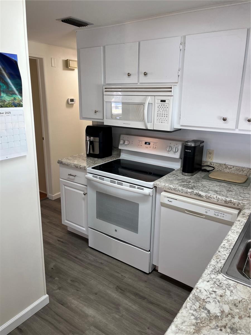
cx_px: 126
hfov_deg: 53.1
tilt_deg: -14.1
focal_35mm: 26
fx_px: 251
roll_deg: -0.3
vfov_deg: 67.3
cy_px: 168
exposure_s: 1/120
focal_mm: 5.1
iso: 64
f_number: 1.6
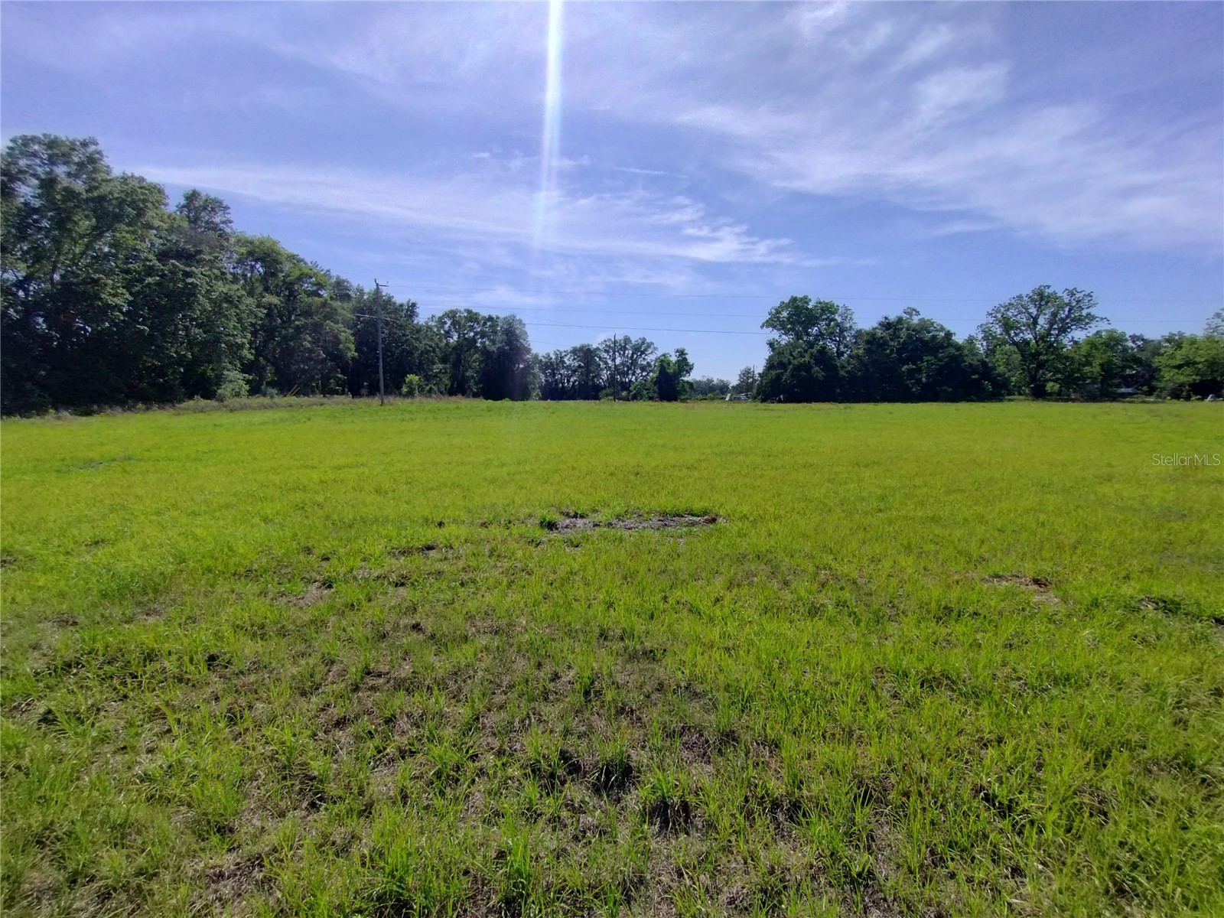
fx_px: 566
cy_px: 459
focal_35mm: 16
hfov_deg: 94.5
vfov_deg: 78.1
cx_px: 612
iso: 100
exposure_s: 1/2384
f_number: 2.2
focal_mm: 1.66
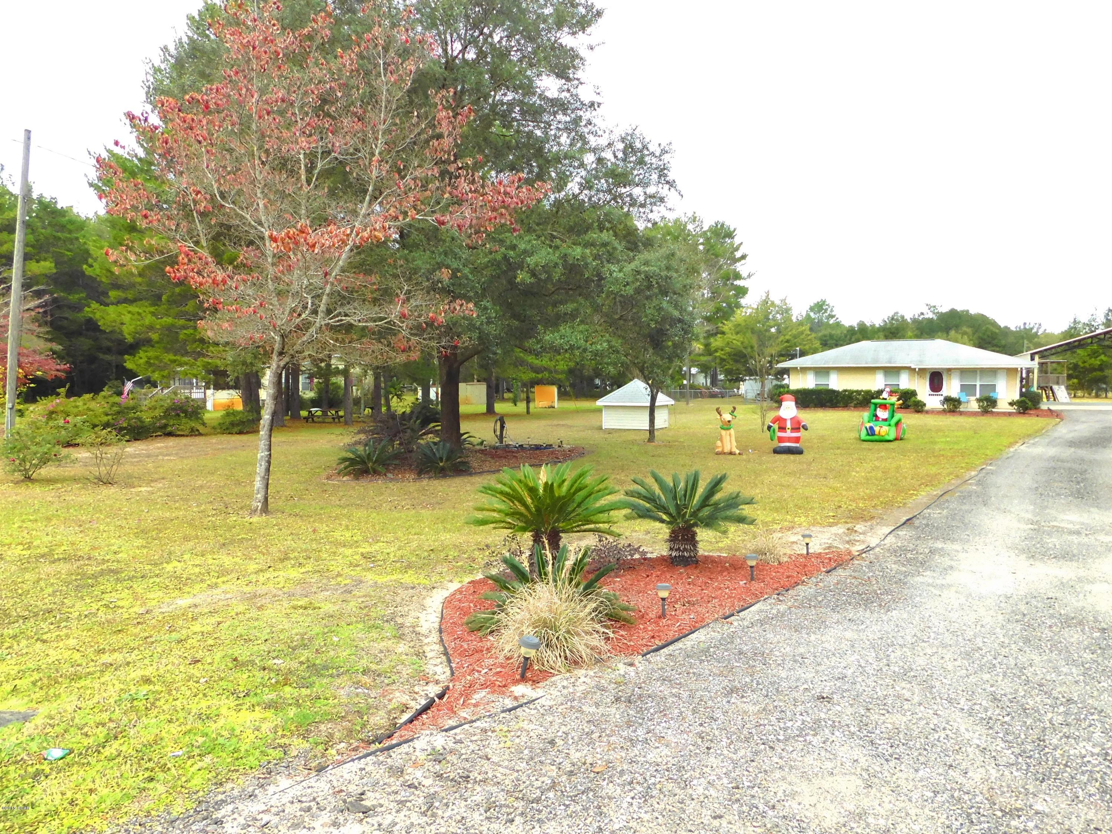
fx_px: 739
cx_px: 556
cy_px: 417
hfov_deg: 73.9
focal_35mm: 23
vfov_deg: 58.9
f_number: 3
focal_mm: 4
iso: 125
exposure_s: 1/400
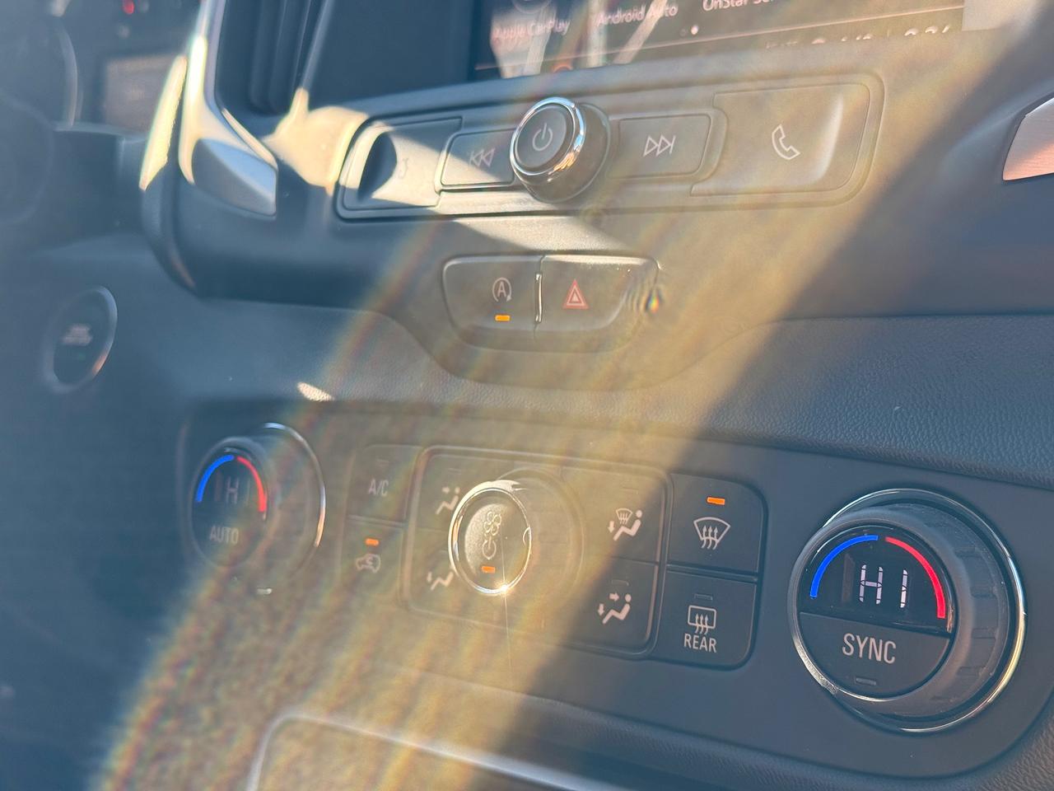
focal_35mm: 48
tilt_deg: -8.5
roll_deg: +2.8
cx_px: 527
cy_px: 396
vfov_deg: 30.3
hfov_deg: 39.7
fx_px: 1462
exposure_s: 1/371
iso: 100
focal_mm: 6.76
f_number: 1.78
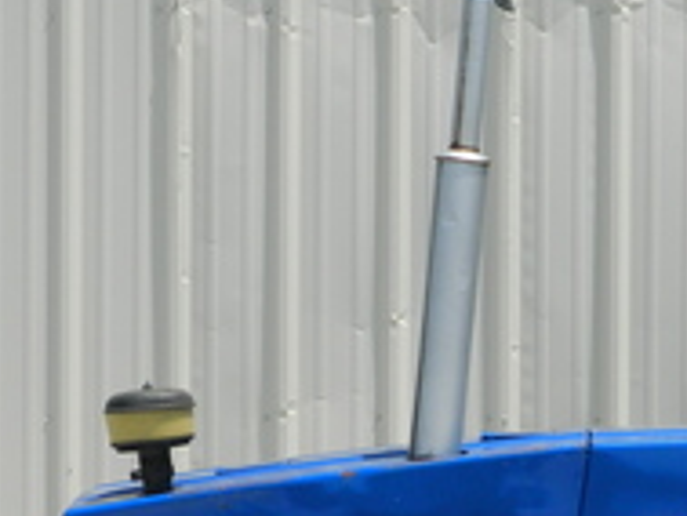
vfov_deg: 7.3
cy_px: 600
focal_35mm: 201
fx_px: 3992
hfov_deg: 9.7
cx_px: 727
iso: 80
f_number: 4
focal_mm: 12.6
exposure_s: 1/800
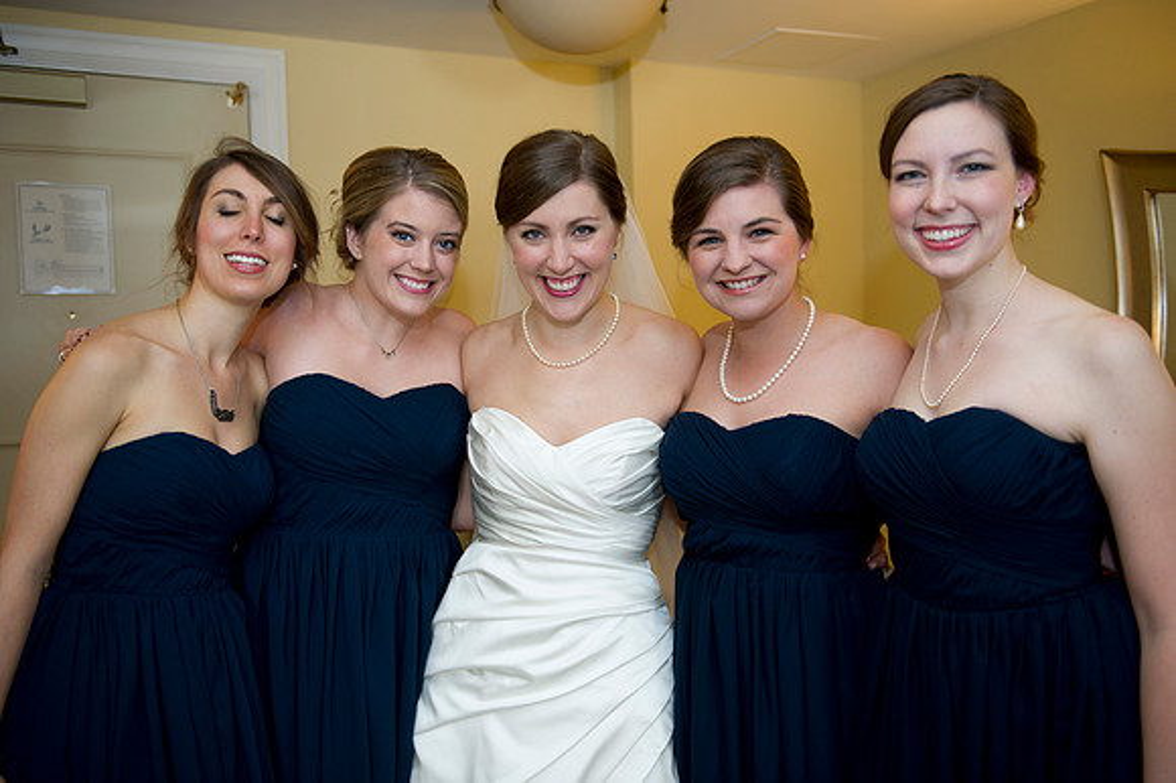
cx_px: 588
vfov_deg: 38.8
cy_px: 392
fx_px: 1110
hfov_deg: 55.8
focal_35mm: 34
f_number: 2.8
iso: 640
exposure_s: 1/125
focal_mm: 34
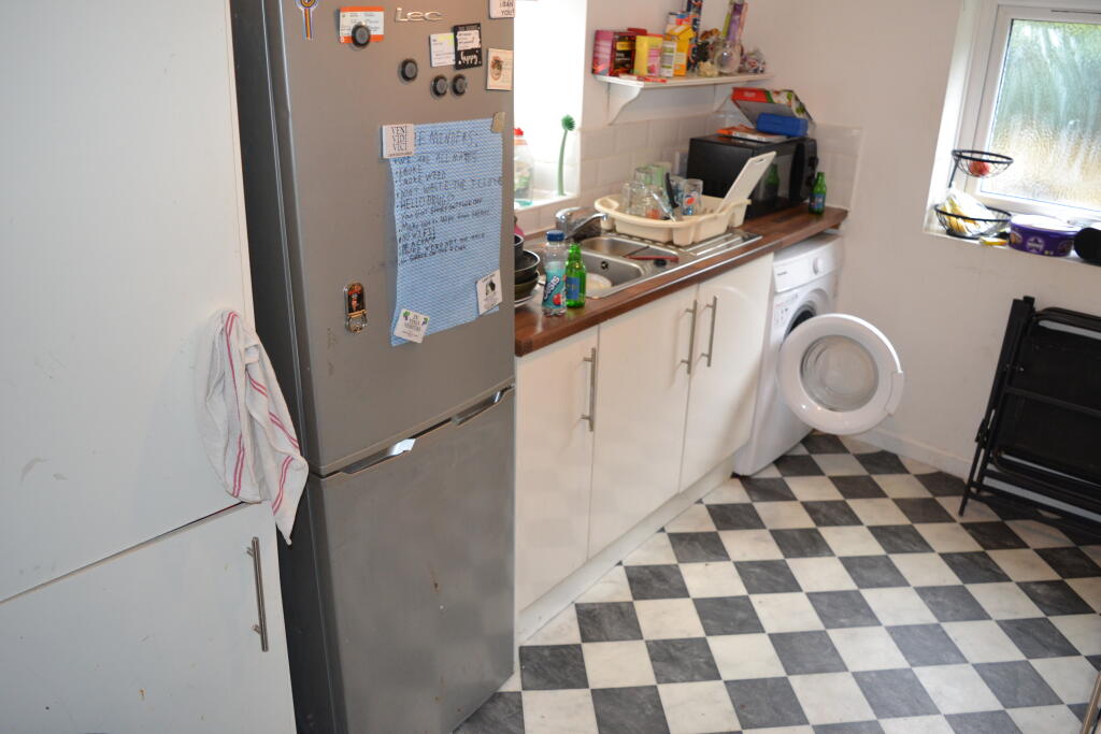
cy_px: 367
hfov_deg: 67.4
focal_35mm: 27
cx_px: 550
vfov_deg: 47.9
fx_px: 826
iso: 900
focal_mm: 18
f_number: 3.5
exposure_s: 1/60
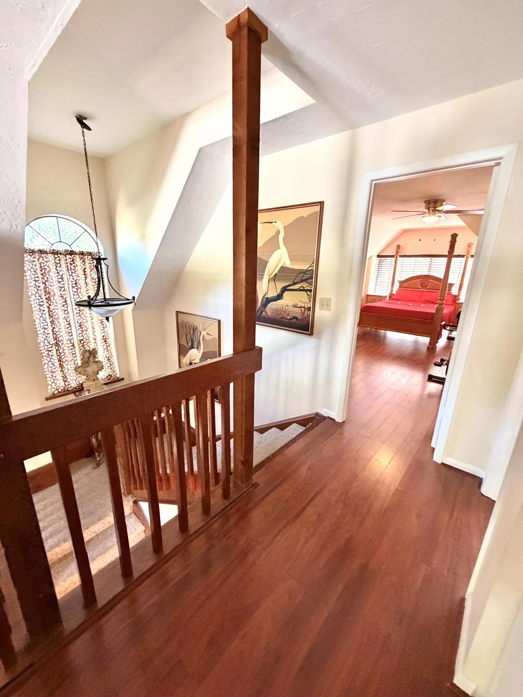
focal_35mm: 14
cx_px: 262
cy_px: 348
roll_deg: -2.2
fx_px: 282
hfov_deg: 85.7
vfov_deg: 102.1
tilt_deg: -15.5
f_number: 2.2
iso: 500
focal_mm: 2.22
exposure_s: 1/60
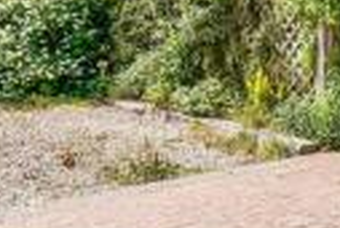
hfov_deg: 31.8
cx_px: 367
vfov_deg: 23.2
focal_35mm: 56
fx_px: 529
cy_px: -1
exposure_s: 1/500
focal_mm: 10
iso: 160
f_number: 8
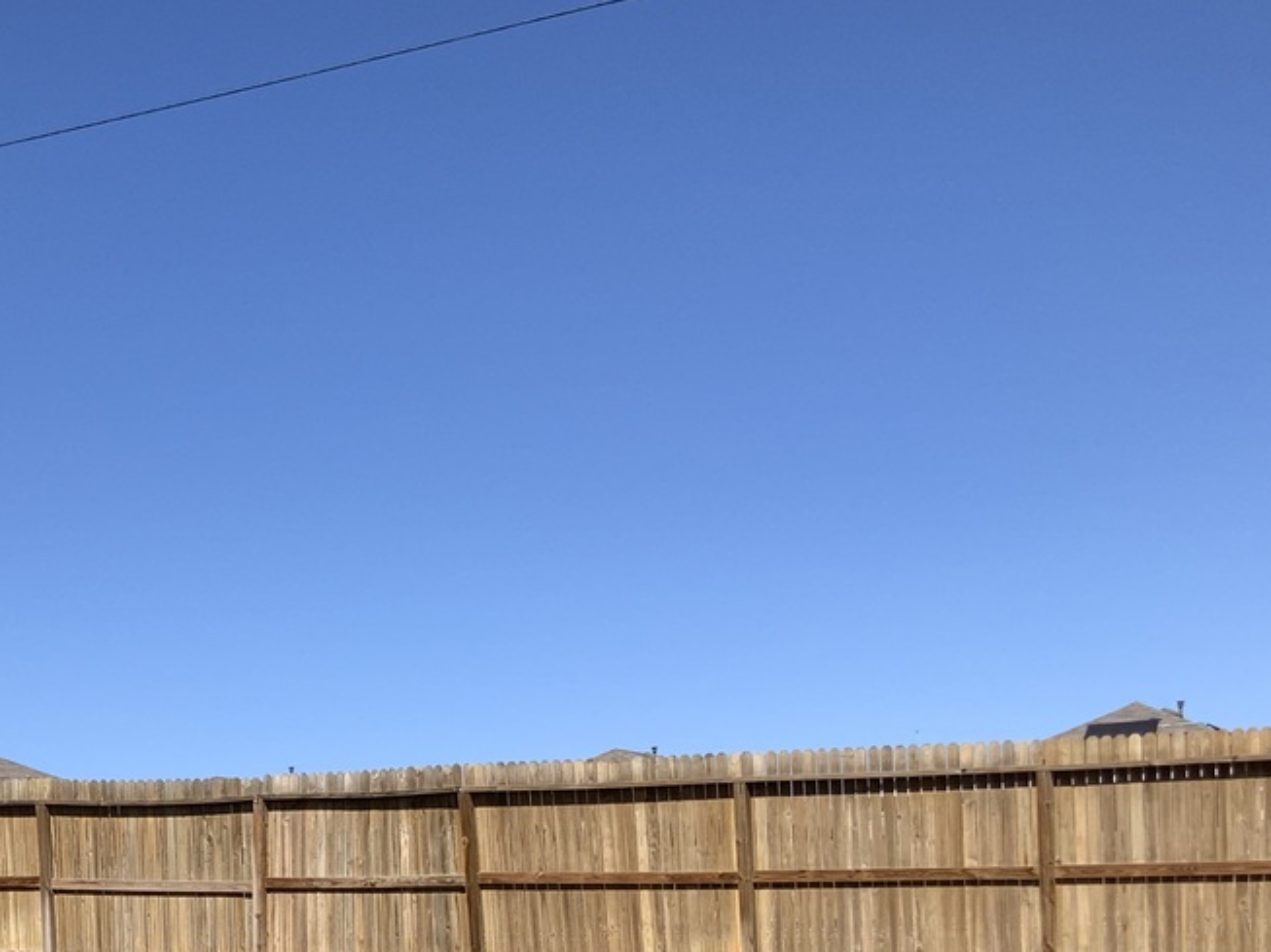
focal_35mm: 64
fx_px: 2349
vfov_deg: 22.0
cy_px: 983
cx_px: 173
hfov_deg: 29.3
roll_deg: +2.8
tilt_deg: -0.7
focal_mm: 3
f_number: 1.8
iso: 16
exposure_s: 1/2320
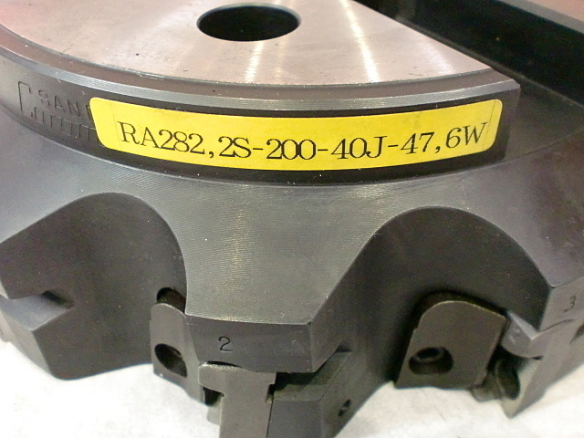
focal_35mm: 35
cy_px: 219
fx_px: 590
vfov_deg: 40.7
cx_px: 292
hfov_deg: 52.6
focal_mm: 6.3
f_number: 3.1
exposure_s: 1/60
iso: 800
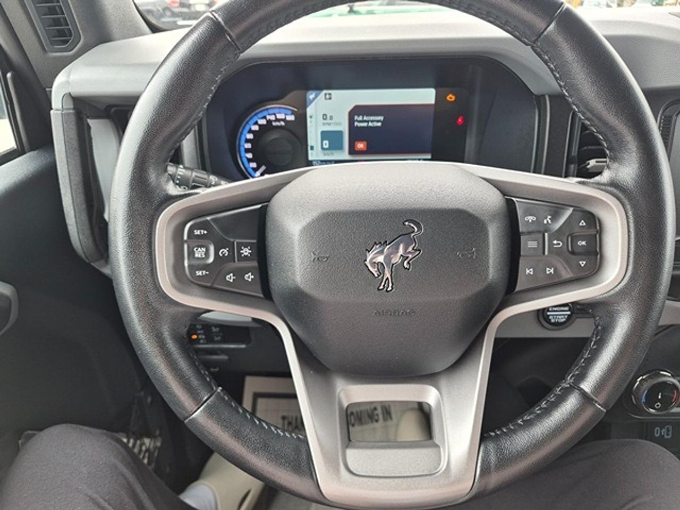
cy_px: 255
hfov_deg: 73.9
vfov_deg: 58.9
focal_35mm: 23
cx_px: 340
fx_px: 452
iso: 80
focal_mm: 5.4
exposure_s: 1/180
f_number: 1.8
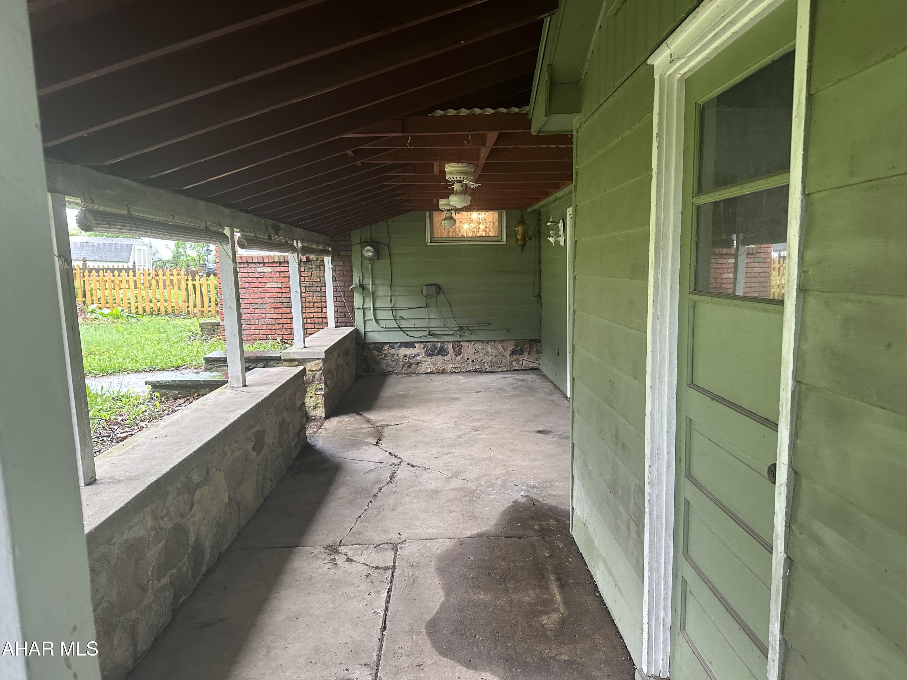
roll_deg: +1.2
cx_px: 454
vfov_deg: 56.8
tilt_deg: -4.9
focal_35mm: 24
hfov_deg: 71.6
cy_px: 340
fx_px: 629
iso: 320
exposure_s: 1/60
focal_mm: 6.86
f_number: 1.78
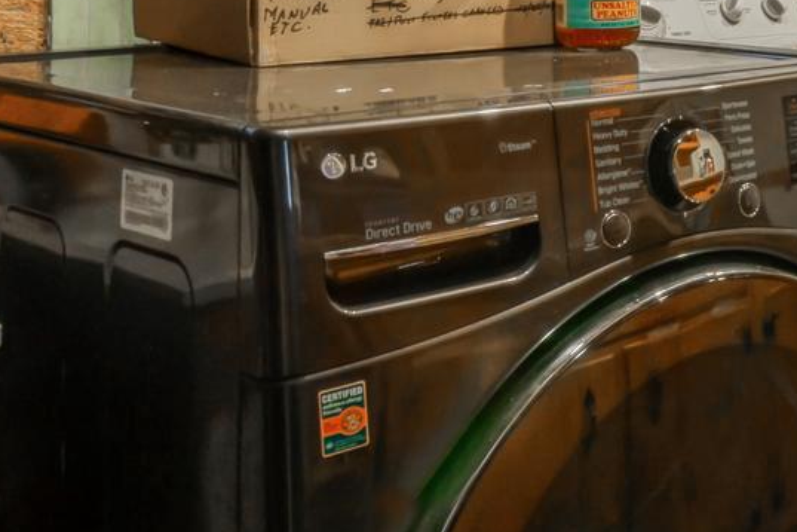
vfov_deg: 20.8
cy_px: -102
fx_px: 1350
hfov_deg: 29.2
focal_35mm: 61
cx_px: 910
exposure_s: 1
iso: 320
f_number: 11
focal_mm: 16
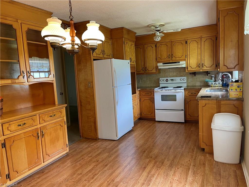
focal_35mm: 26
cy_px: 94
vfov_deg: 53.1
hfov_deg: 67.3
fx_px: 187
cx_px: 124
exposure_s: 1/60
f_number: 1.6
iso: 100
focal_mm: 5.1
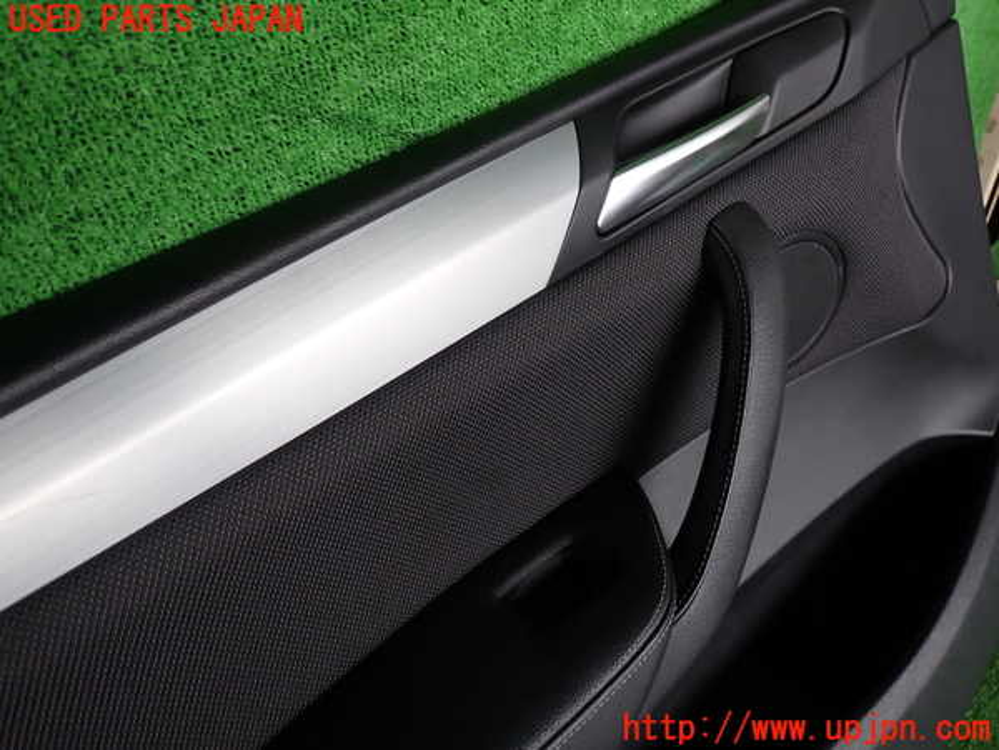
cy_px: 375
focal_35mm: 25
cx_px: 500
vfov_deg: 54.9
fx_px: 721
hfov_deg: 69.4
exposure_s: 1/80
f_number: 2
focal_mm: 4.5
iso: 100
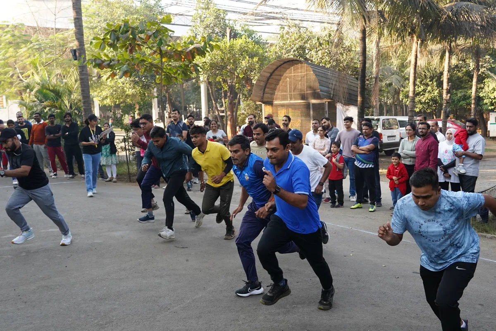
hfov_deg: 53.1
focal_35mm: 36
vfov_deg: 36.9
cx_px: 248
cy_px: 166
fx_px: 496
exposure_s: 1/640
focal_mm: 24
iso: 1250
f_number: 4
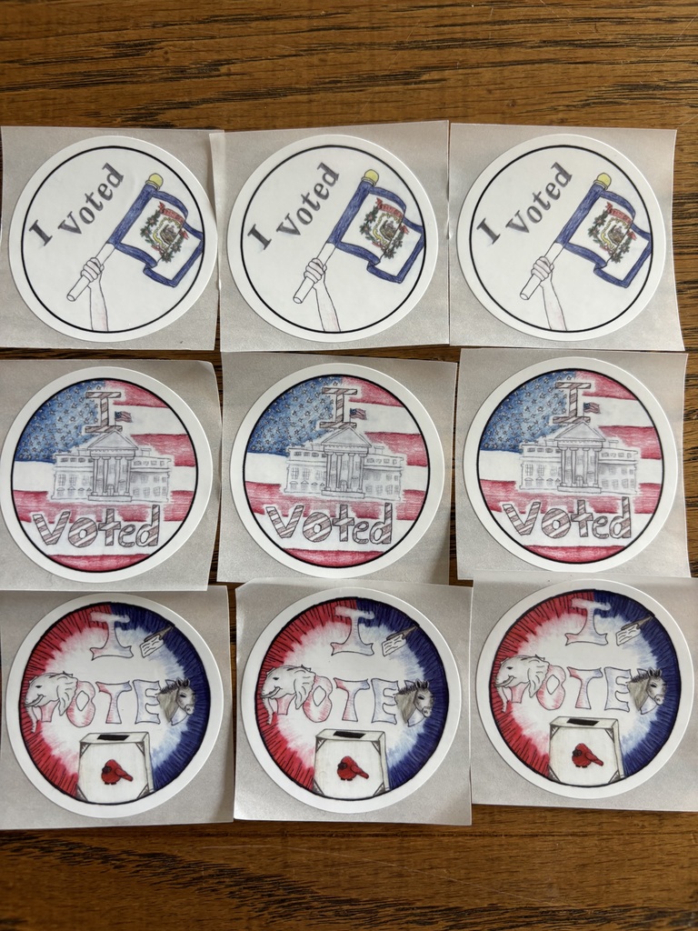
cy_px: 466
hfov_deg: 53.1
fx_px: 699
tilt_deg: -86.0
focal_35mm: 26
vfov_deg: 67.3
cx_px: 349
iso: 125
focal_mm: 5.96
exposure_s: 1/70
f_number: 1.6
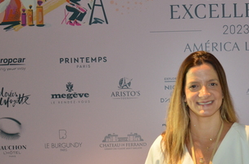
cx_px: 220
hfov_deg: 25.9
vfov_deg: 17.6
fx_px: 524
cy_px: 145
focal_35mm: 76
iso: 800
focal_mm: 22
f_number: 3.5
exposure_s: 1/60
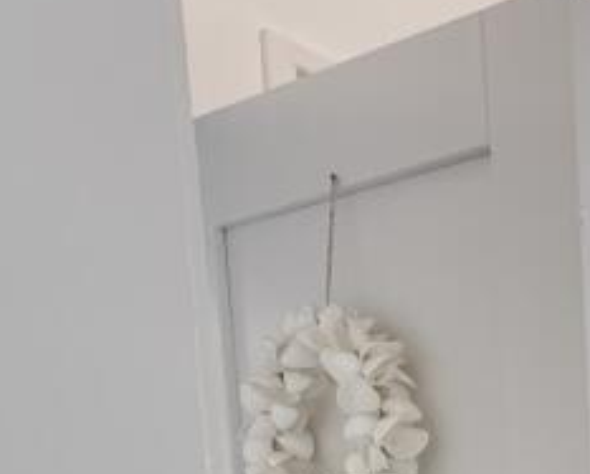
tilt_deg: -6.7
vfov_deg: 20.5
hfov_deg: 21.4
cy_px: 773
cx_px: 1046
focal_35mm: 60
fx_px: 1049
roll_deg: -0.2
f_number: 2.2
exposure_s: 1/100
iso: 200
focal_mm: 2.22
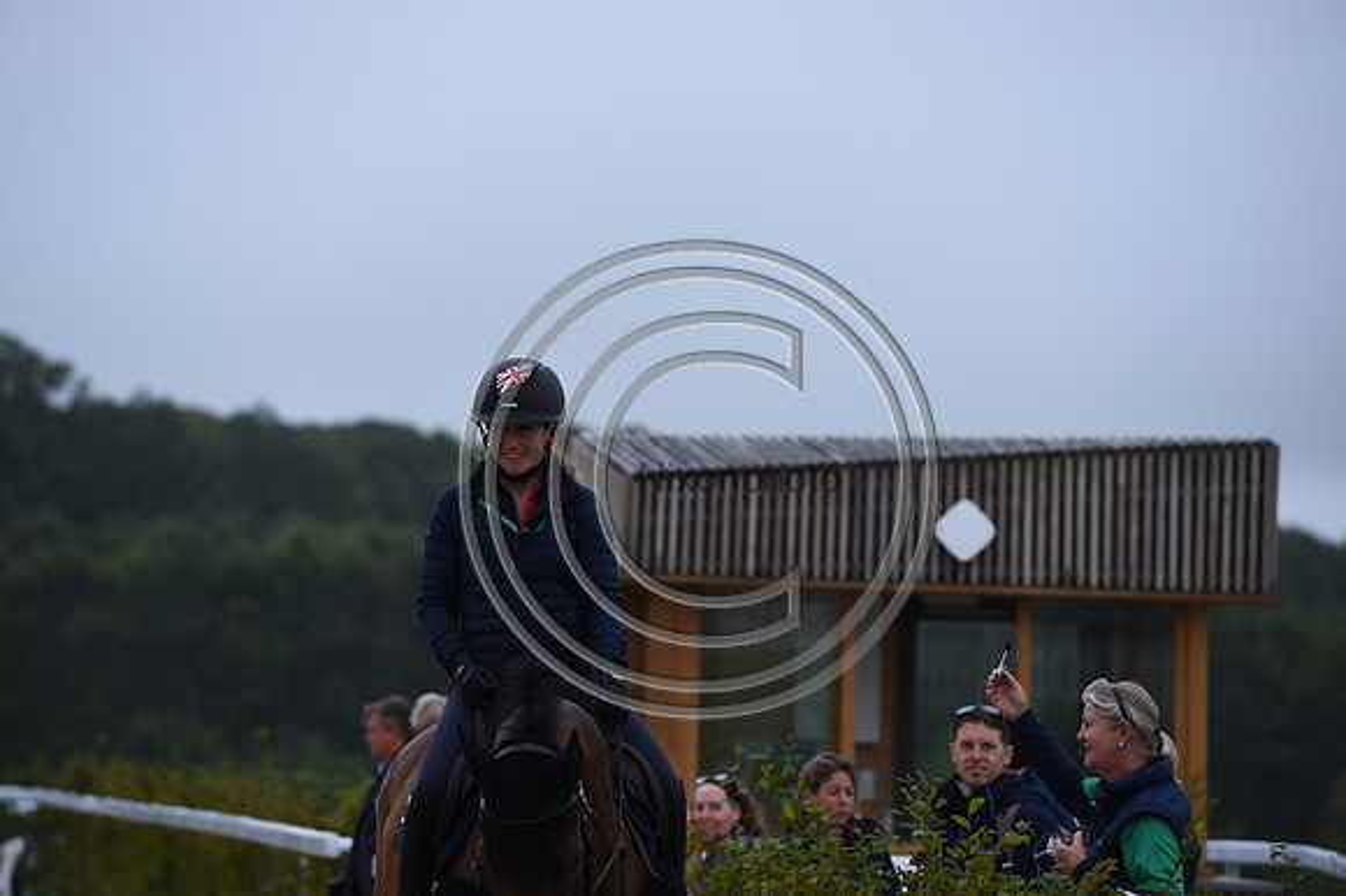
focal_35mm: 200
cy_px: 448
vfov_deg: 6.9
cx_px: 673
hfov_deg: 10.3
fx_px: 7473
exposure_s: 1/800
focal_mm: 200
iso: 250
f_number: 5
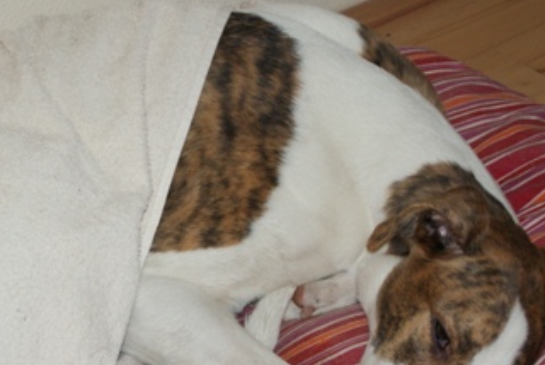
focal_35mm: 105
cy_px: 242
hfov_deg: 19.4
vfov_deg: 13.1
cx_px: 174
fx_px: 1591
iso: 400
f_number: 5.6
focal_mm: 35
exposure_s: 1/60
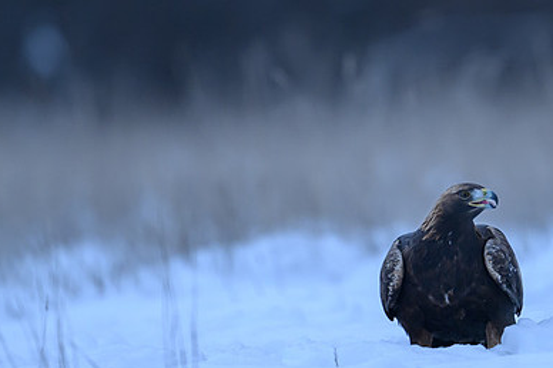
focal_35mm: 1104
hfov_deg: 1.9
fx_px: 16944
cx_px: 388
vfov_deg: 1.2
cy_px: 85
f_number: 4
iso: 2000
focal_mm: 560
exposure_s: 1/500
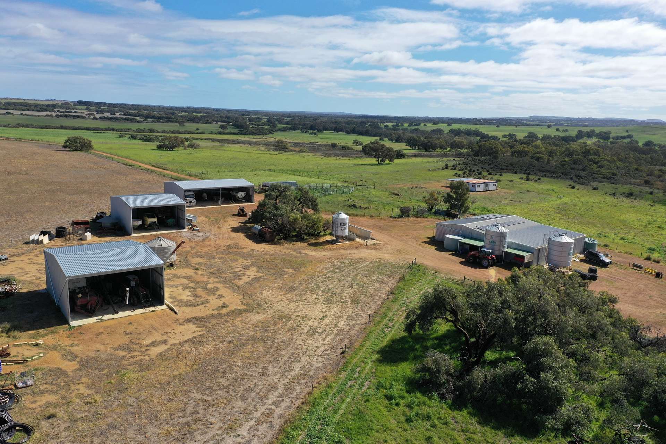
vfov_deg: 46.4
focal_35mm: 28
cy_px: 222
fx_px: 518
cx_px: 333
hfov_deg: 65.5
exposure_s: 1/800
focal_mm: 10.26
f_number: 5
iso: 100
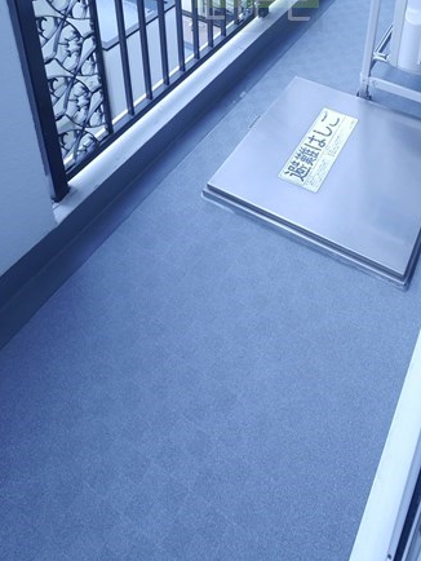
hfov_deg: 42.7
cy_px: -34
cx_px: 257
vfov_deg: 44.4
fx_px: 535
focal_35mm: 33
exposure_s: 1/200
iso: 160
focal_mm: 7
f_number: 4
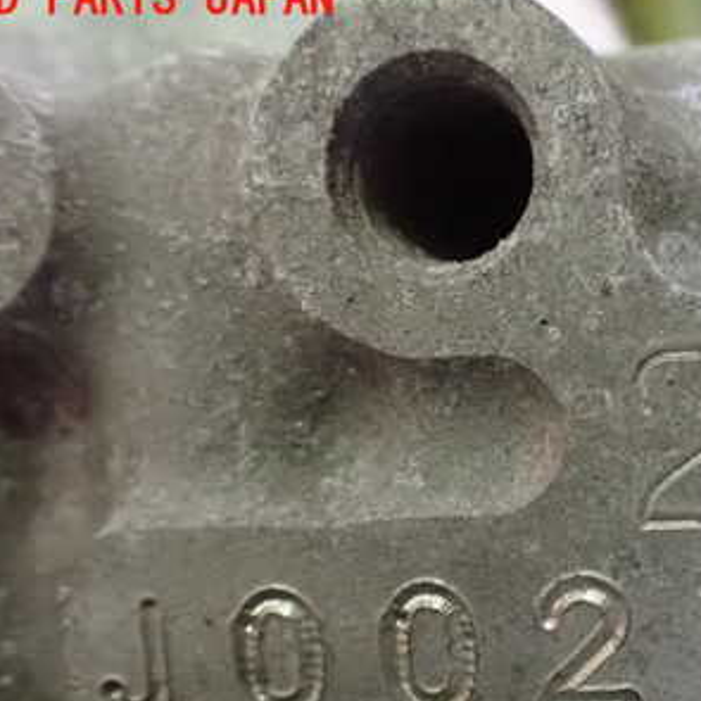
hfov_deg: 30.4
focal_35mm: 54
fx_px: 1237
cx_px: 615
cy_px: 504
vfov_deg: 31.2
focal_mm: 5.4
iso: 1600
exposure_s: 1/30
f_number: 2.3
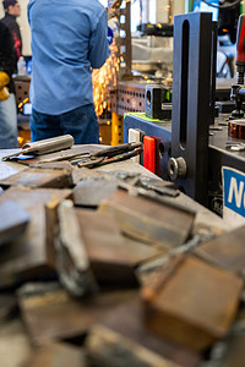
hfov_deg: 29.8
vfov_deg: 42.7
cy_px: 110
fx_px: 459
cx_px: 109
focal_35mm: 45
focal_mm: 30
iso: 320
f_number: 2.8
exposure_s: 1/100
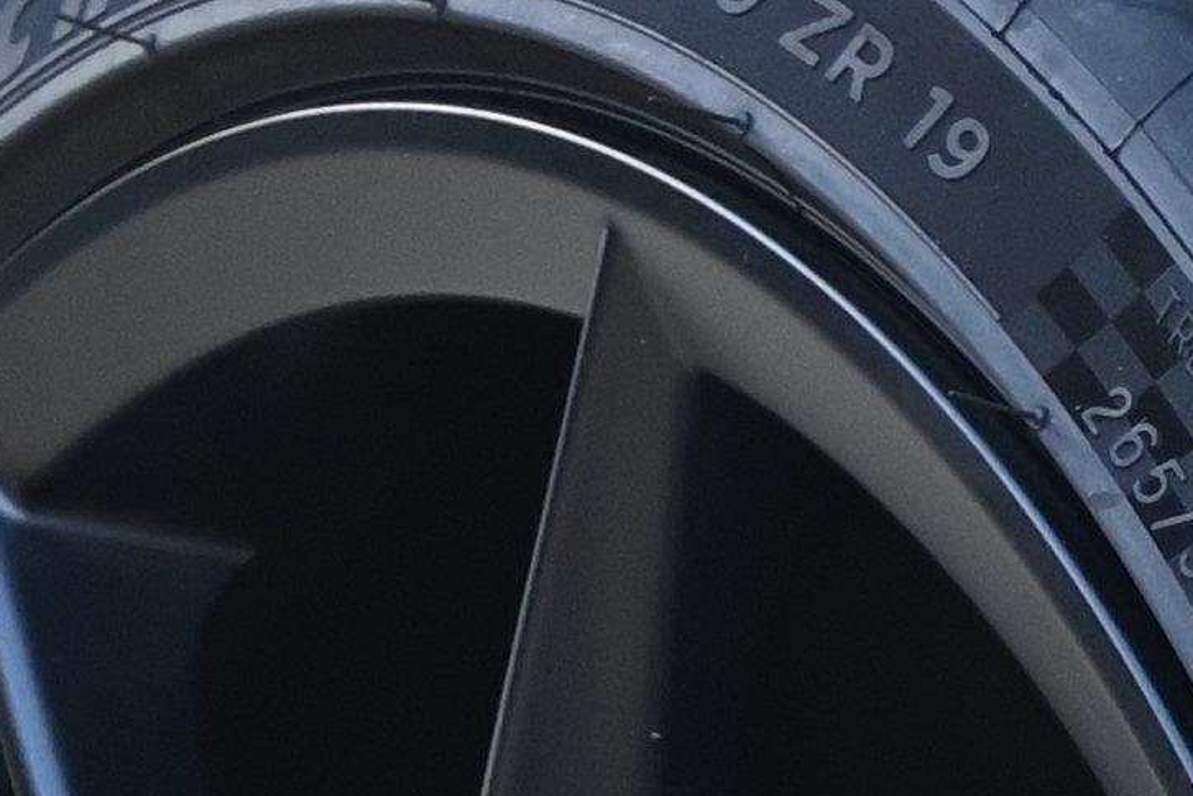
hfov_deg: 5.1
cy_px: 2276
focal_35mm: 391
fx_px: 12956
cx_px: 2657
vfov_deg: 3.4
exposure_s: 1/160
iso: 400
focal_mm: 34
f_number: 5
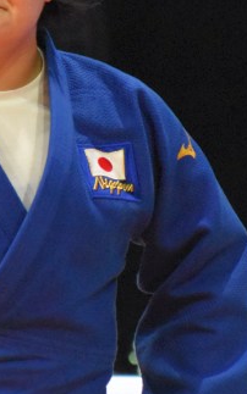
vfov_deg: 2.0
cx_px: 66
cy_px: 181
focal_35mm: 1066
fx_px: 11476
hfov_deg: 1.2
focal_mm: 220
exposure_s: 1/640
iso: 6400
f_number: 7.1
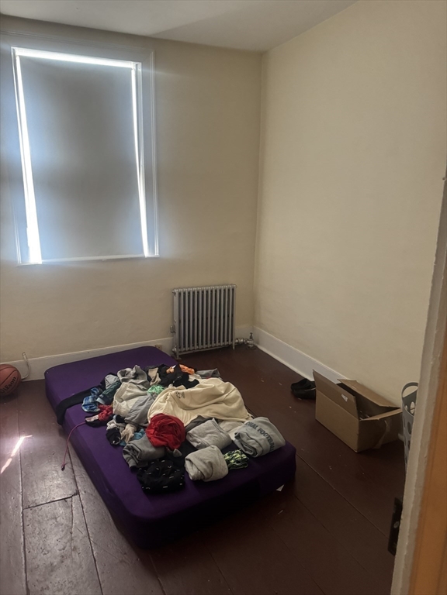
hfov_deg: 56.8
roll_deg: -0.2
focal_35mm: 24
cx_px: 224
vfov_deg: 71.6
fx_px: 413
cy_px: 298
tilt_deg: -13.3
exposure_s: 1/60
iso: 320
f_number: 1.78
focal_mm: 6.76
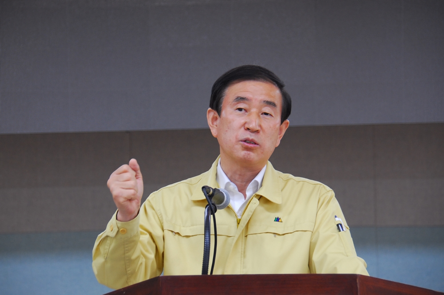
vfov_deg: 7.3
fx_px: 2311
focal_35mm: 188
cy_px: 148
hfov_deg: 11.0
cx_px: 222
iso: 400
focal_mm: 125
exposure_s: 1/25
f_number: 5.6
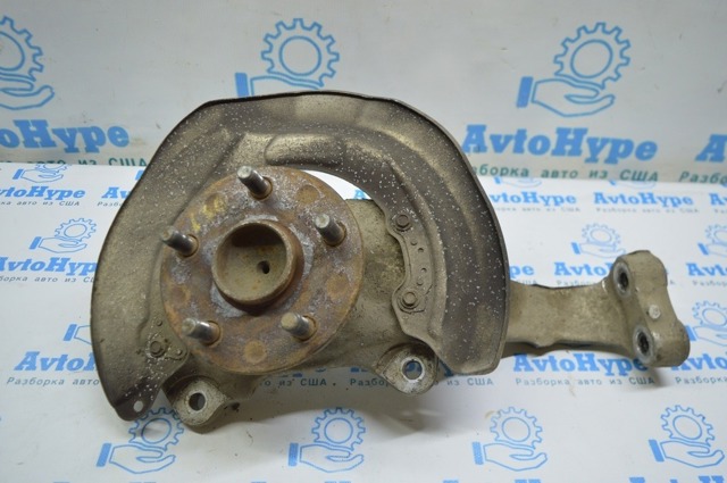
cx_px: 364
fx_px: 605
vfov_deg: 43.5
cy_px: 242
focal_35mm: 30
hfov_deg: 62.0
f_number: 3.5
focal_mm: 20
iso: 400
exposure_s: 1/60
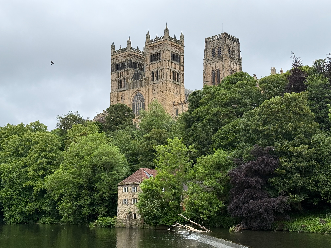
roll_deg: +0.4
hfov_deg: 39.7
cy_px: 124
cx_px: 166
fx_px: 459
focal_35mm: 48
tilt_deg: +10.1
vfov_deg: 30.3
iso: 64
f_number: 1.78
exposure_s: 1/2415
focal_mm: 6.76
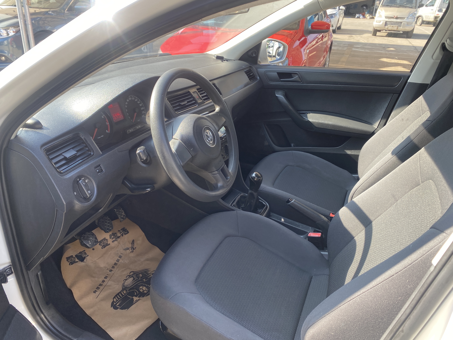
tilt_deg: -26.3
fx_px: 340
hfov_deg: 67.3
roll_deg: -0.4
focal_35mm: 26
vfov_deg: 53.1
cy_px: 170
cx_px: 226
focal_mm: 4.25
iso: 32
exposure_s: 1/136
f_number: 1.8
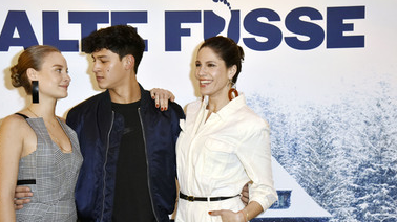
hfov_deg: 32.3
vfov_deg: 18.5
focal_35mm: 65
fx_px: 684
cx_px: 163
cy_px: 145
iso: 5000
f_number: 5.6
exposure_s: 1/80
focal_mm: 52
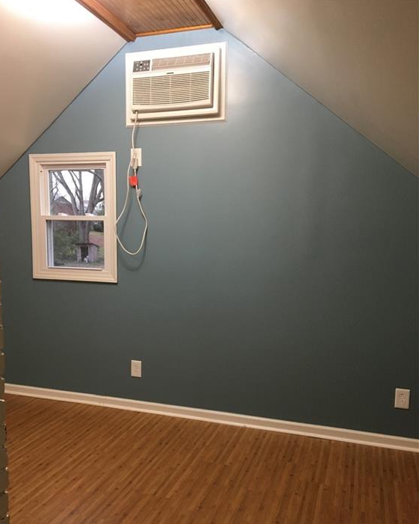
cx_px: 205
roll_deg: -0.2
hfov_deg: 47.1
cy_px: 284
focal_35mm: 31
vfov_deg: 57.1
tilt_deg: -5.9
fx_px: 480
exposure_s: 1/30
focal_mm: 4.15
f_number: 2.2
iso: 100
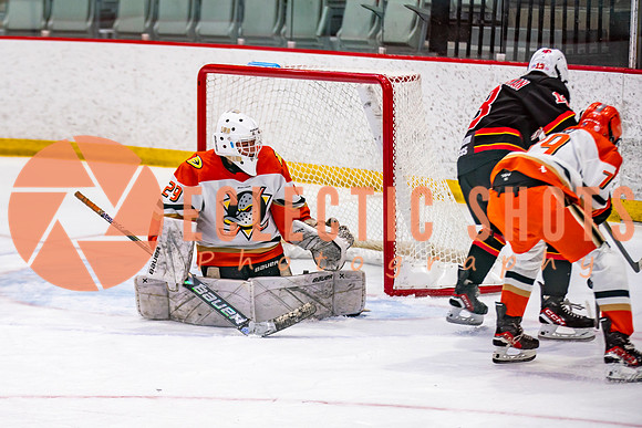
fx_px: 3177
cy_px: 264
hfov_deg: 11.5
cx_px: 177
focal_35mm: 178
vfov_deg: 7.7
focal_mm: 123
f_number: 2.8
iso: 800
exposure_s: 1/640
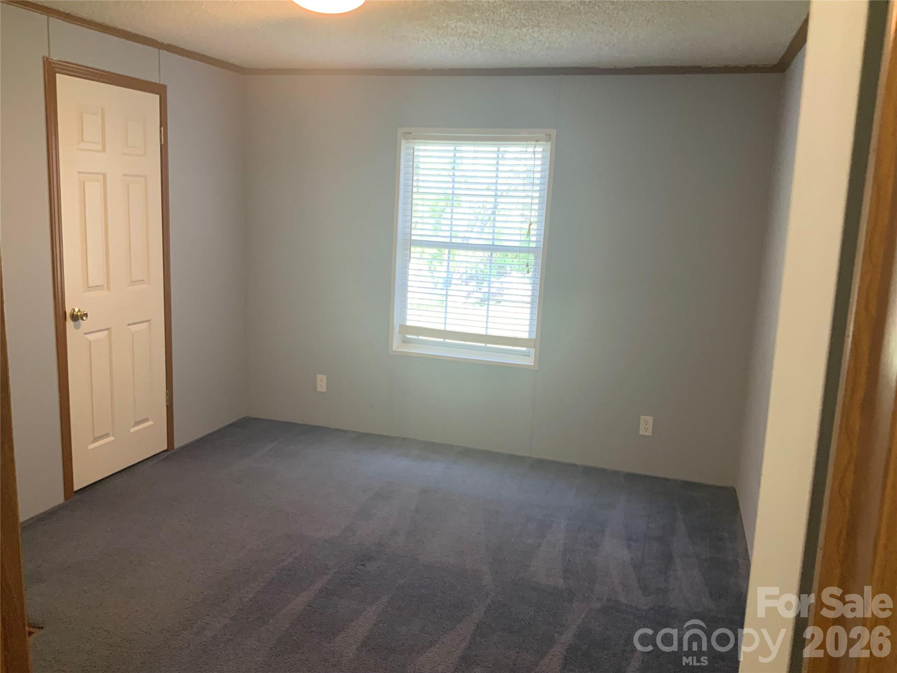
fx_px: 751
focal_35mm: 29
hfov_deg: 61.7
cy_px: 336
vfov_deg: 48.2
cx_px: 448
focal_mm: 3
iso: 125
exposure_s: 1/60
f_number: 1.8
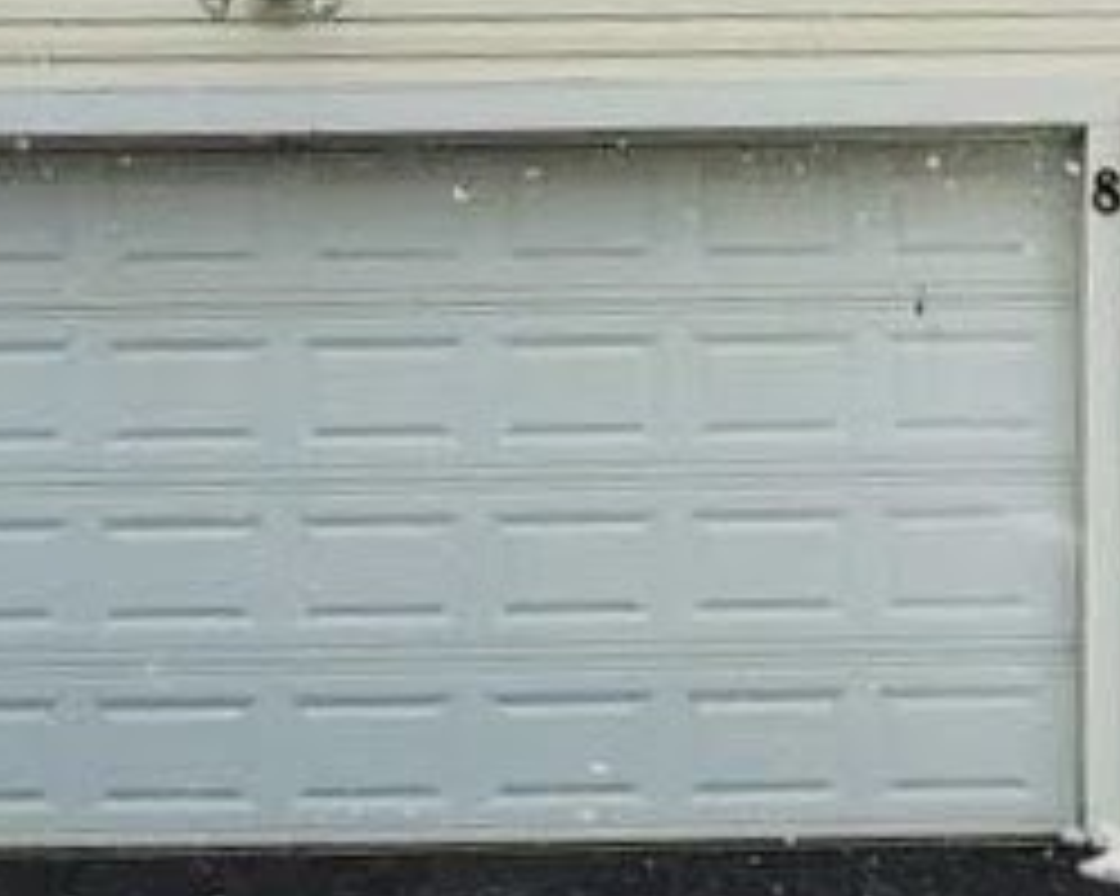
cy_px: 74
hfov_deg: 18.6
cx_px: 1169
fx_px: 3313
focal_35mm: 100
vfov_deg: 15.2
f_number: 2.4
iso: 50
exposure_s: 1/551
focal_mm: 4.3
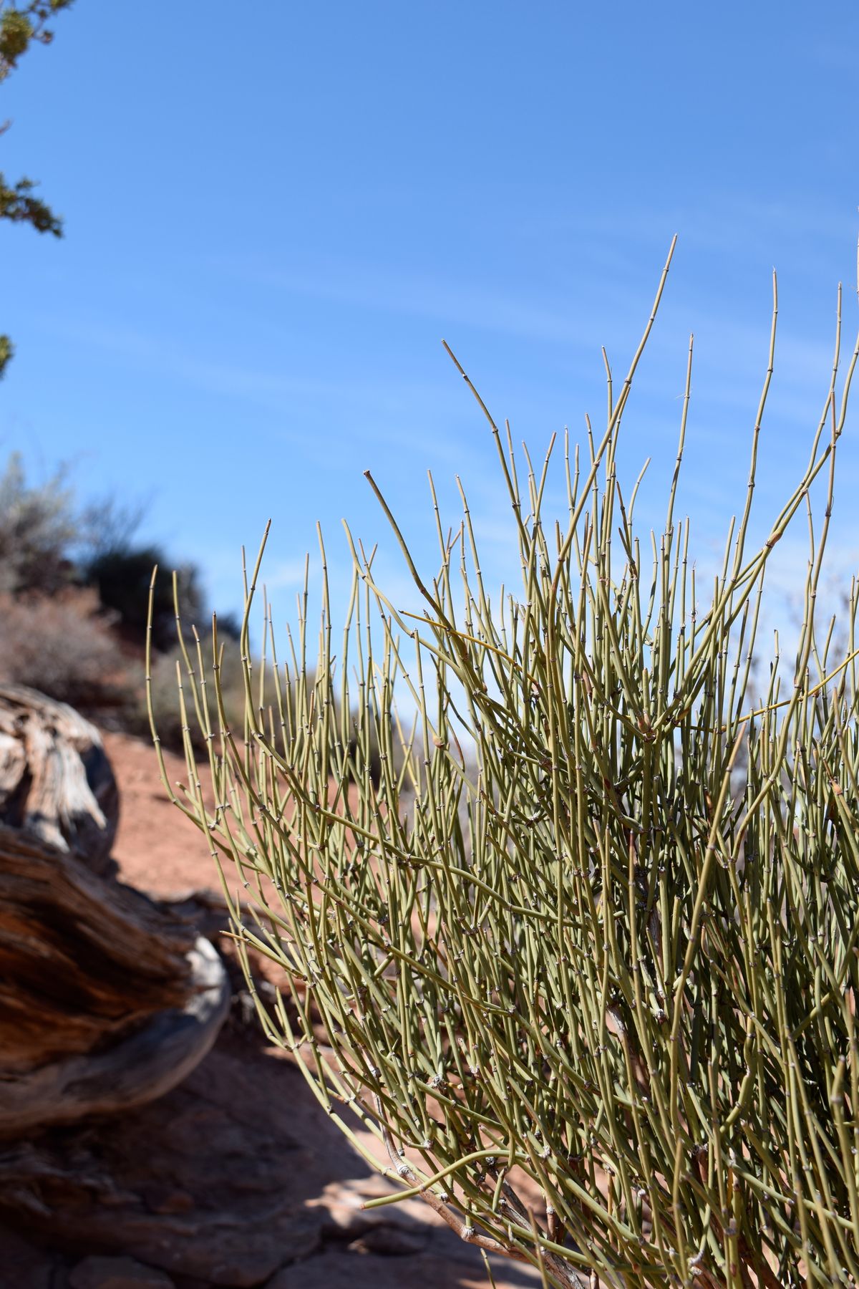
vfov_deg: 42.3
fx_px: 1664
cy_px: 644
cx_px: 430
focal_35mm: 46
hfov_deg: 28.9
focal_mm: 31
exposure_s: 1/500
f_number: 8
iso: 200
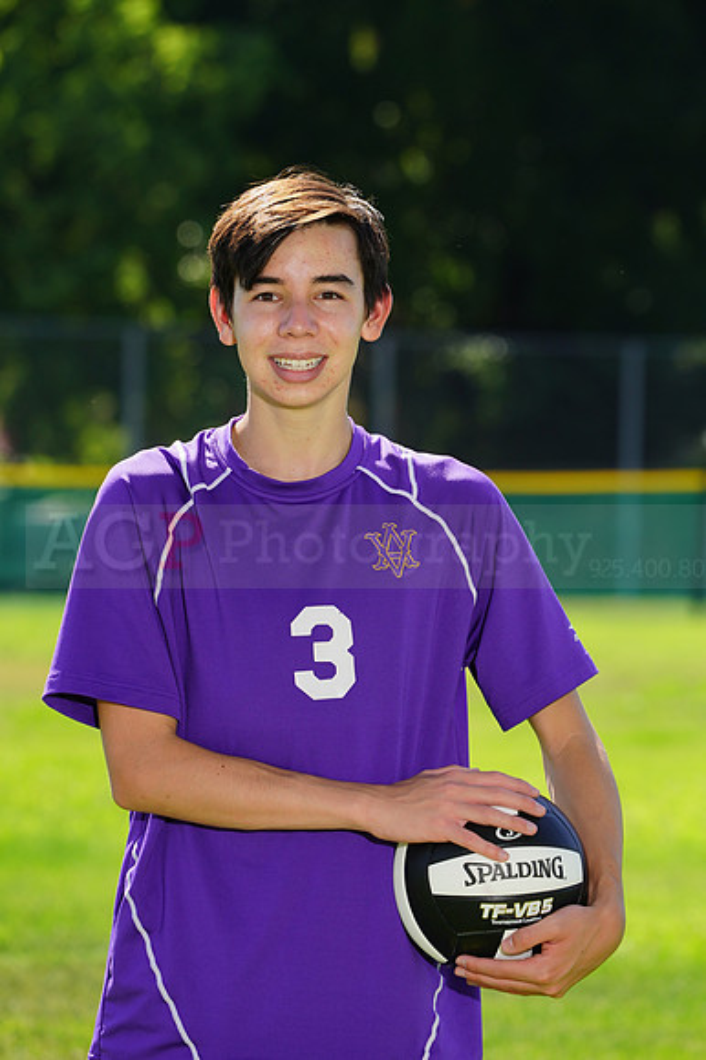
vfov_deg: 6.4
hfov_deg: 4.2
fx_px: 9542
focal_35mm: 324
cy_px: 530
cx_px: 353
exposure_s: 1/200
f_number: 11
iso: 200
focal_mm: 324
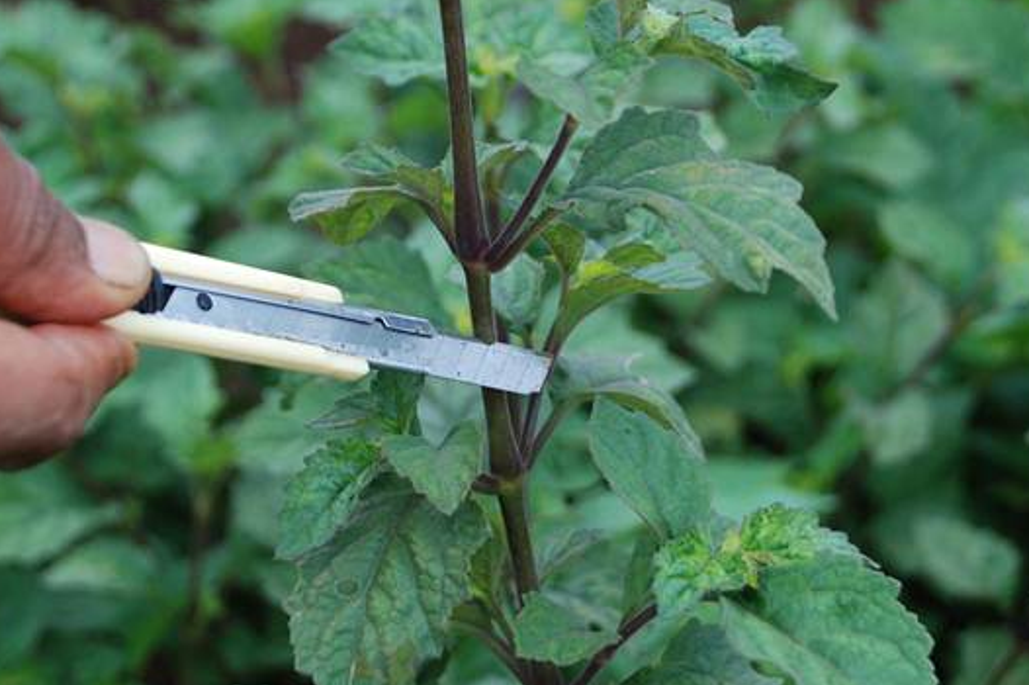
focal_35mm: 107
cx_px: 573
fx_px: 3056
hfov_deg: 19.1
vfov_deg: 12.8
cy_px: 254
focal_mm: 44
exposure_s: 1/40
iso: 100
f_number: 4.8
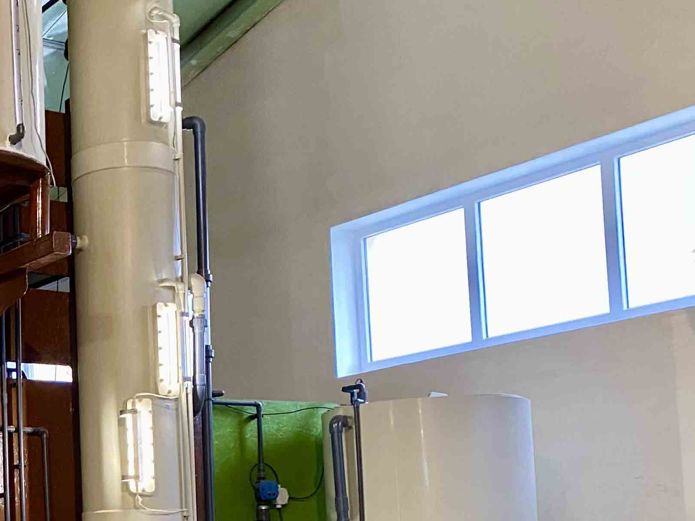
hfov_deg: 27.3
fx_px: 1305
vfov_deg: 22.0
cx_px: -74
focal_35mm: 65
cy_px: 490
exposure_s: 1/33
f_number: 1.8
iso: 500
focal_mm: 4.25
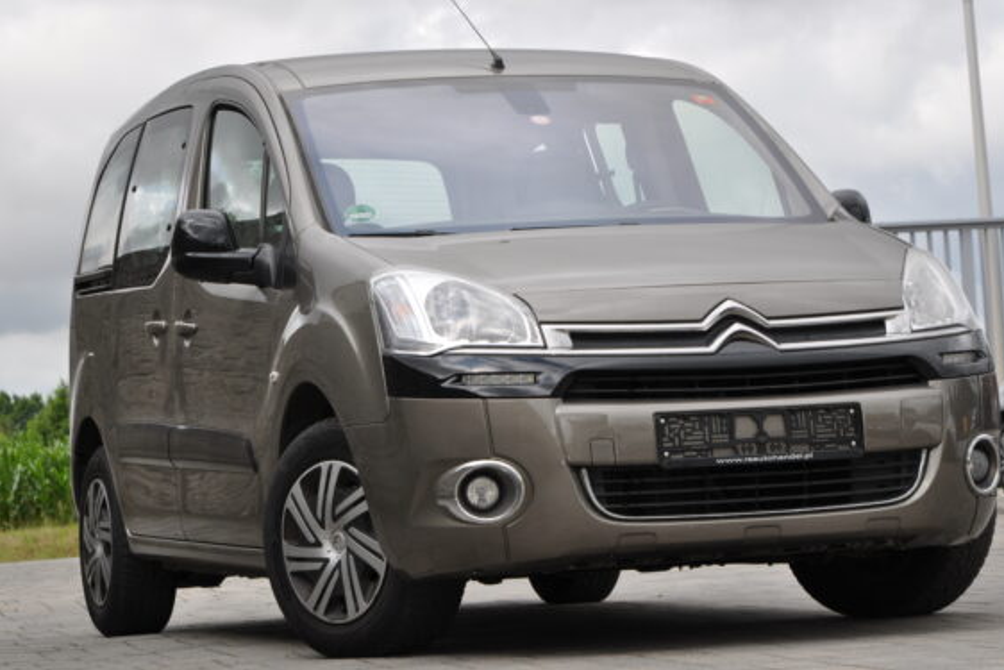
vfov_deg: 10.7
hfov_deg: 16.0
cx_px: 534
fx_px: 3570
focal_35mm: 128
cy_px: 342
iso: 200
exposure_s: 1/200
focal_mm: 80
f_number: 10
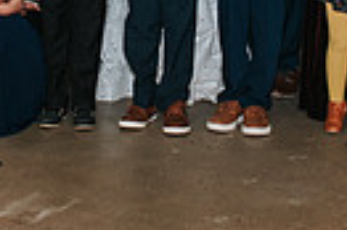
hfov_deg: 13.0
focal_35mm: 157
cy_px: -165
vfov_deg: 8.4
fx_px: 1511
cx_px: 79
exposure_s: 1/200
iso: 1000
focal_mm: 35
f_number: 2.8
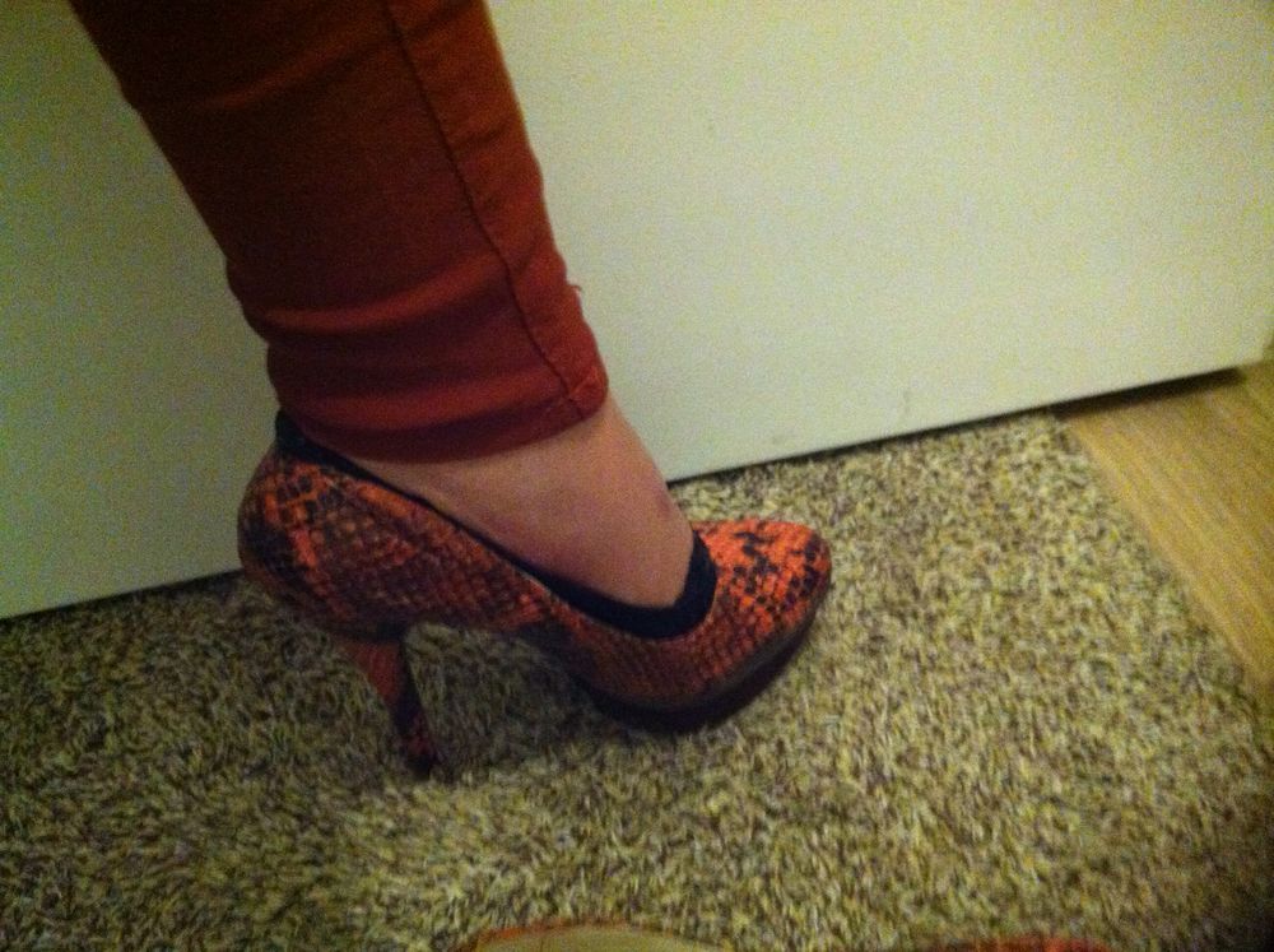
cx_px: 637
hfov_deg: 52.7
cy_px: 476
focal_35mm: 35
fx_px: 1286
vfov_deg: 40.6
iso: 1000
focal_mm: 3.85
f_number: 2.8
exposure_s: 1/15
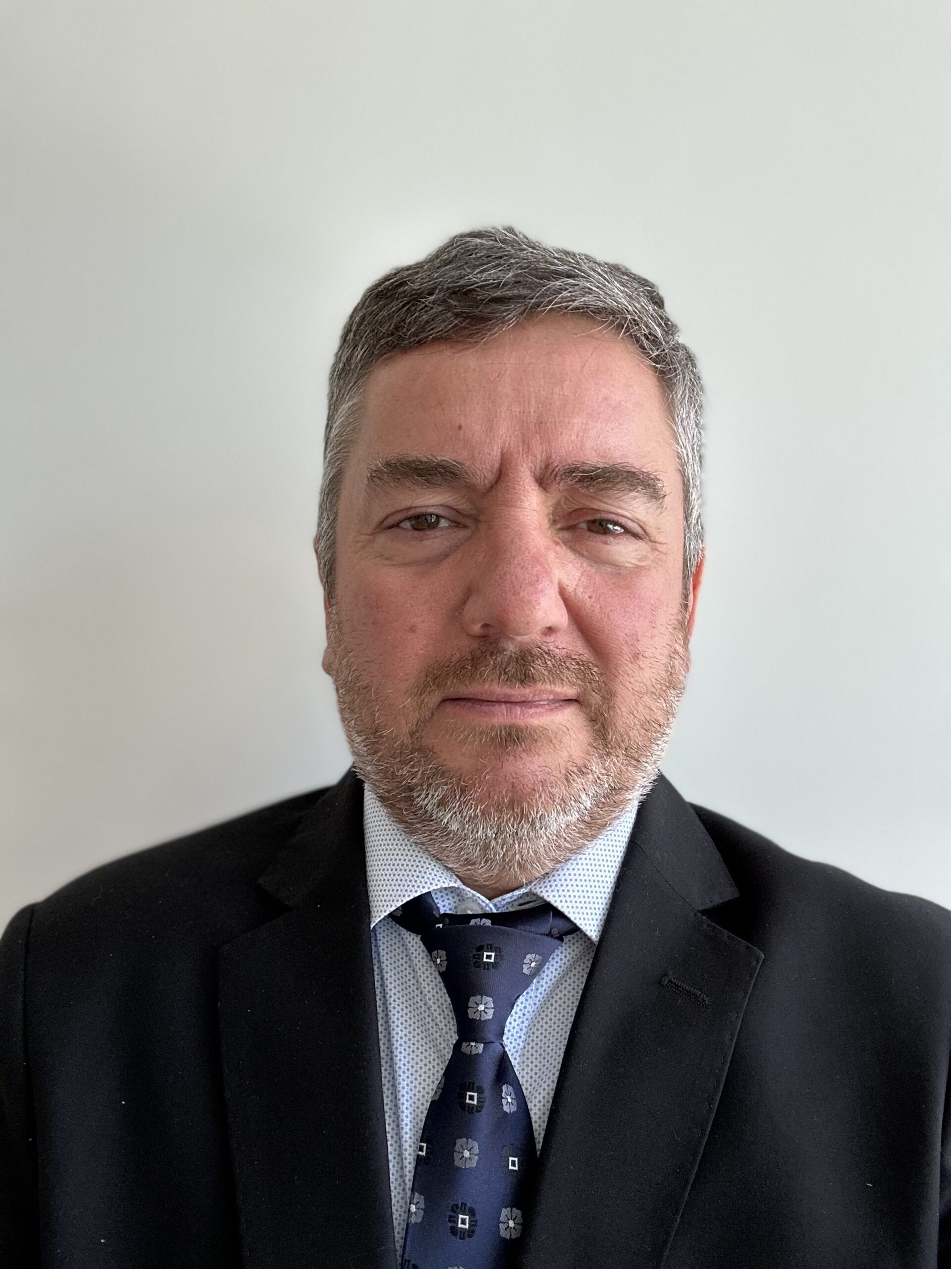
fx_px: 1099
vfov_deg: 60.0
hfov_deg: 46.8
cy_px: 634
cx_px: 476
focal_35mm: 30
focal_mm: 2.69
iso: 80
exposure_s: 1/96
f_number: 1.9
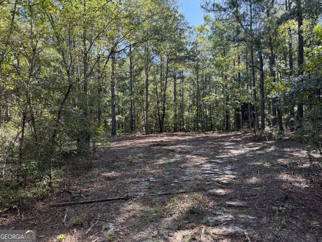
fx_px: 223
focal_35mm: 24
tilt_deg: +3.5
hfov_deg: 71.6
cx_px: 161
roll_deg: +0.8
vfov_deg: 56.8
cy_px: 121
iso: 100
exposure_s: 1/399
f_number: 1.78
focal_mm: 6.76
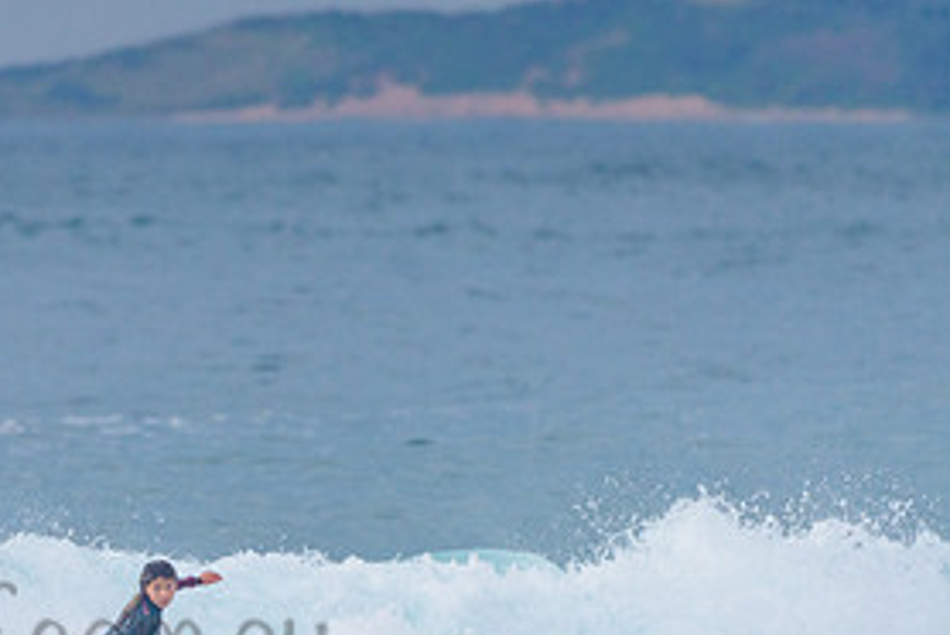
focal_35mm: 1276
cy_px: 741
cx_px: 189
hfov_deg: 1.6
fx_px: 33707
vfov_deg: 1.1
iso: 360
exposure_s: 1/2000
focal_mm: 500
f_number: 5.6
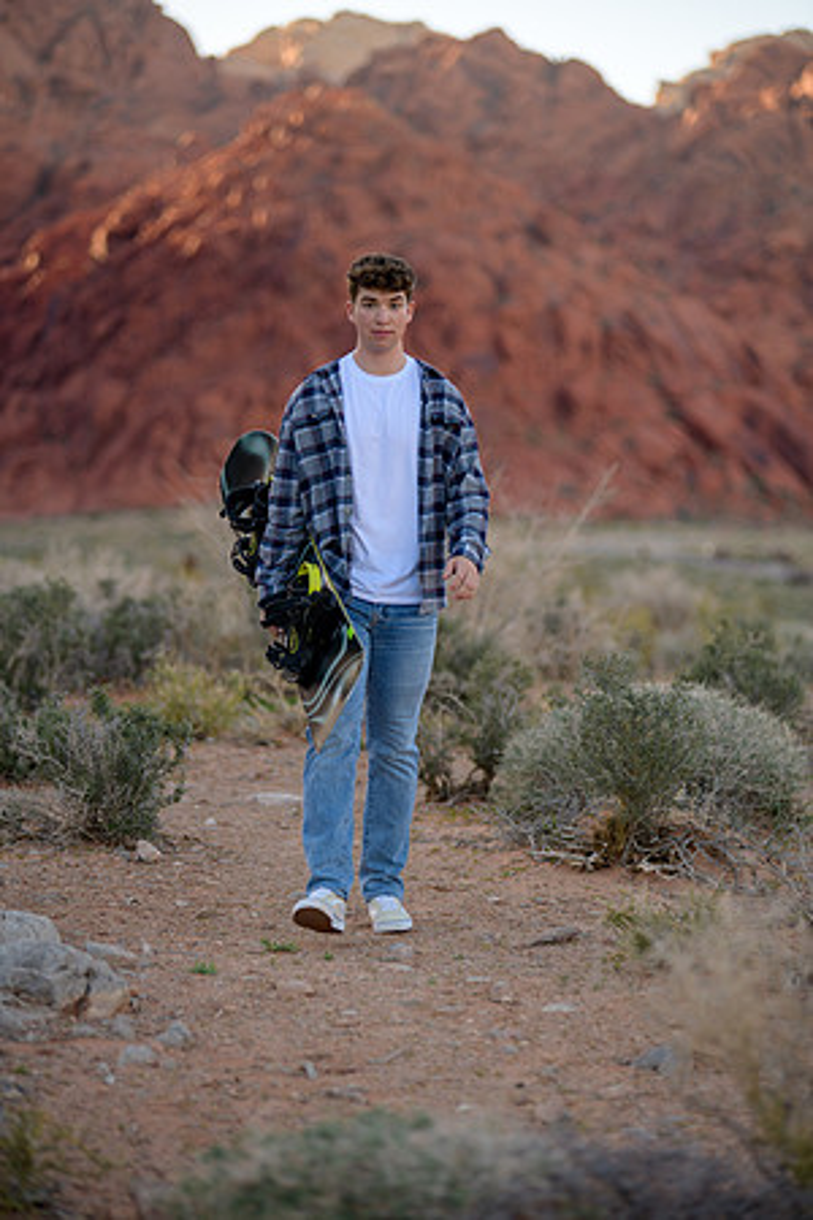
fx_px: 4573
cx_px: 406
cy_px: 610
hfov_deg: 10.2
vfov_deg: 15.2
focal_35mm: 135
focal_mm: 135
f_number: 2.8
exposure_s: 1/640
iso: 100
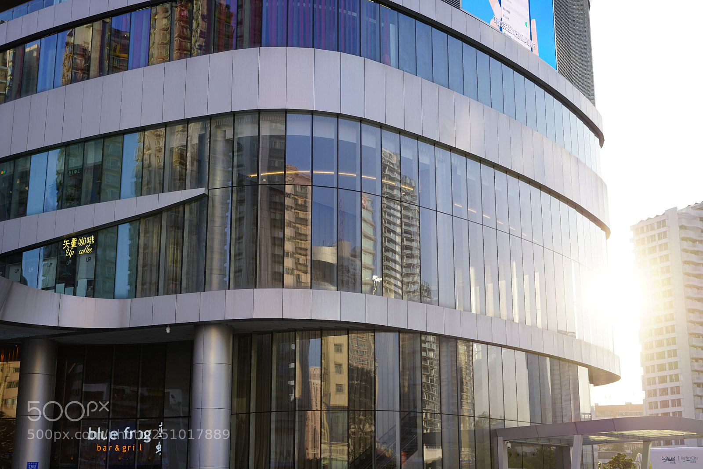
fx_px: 976
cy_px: 234
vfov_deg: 27.0
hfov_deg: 39.6
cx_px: 352
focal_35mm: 50
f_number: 4.5
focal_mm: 50
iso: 100
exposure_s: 1/200
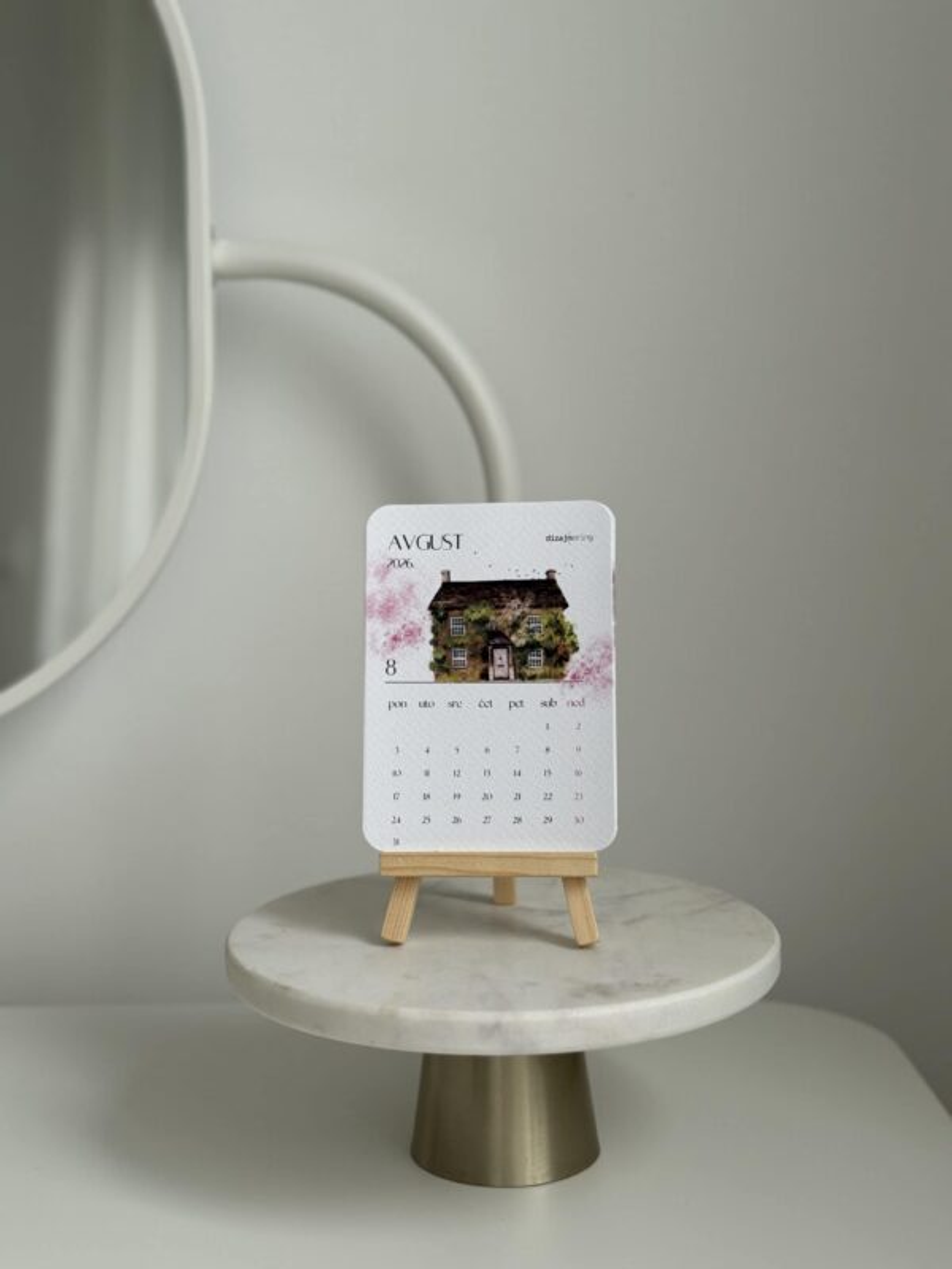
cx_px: 476
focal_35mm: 48
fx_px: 1760
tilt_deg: -5.7
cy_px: 634
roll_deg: +0.0
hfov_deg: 30.3
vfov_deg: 39.7
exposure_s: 1/95
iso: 100
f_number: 1.78
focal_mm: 6.76
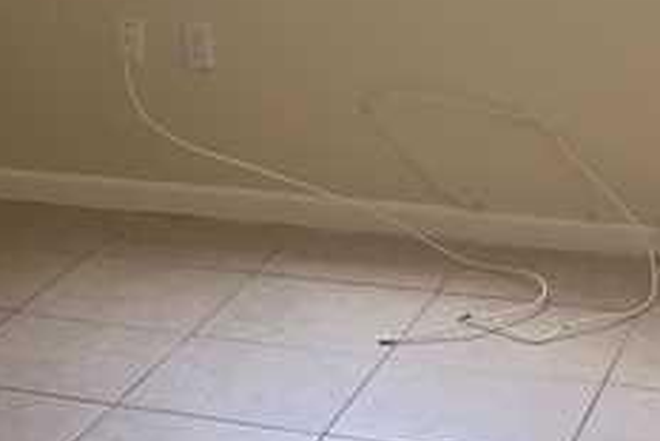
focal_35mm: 104
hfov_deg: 18.7
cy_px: -102
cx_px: -102
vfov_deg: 12.8
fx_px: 1908
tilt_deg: -6.7
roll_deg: +3.0
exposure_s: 1/30
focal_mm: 4.15
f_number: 2.2
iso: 64
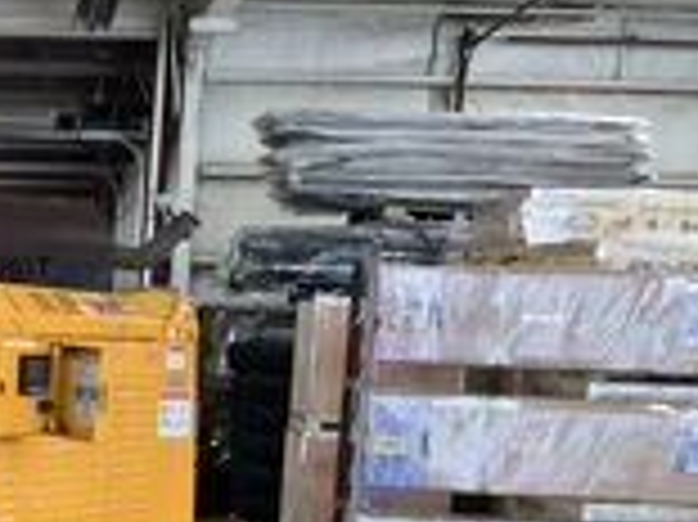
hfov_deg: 24.1
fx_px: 1511
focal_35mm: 75
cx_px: -95
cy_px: 500
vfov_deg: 19.2
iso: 200
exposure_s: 1/60
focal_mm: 3
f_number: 1.8
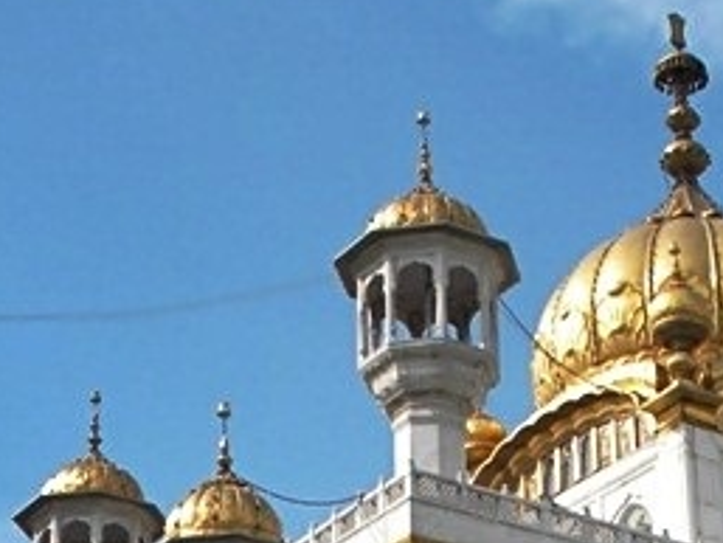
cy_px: 805
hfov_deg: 17.2
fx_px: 2340
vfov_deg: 12.6
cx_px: 703
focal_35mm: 112
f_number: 7.4
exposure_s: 1/235
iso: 80
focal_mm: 6.4
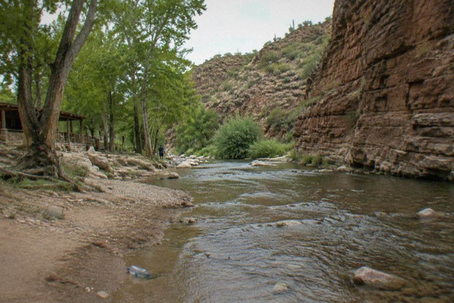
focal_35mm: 35
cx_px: 227
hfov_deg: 54.5
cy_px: 152
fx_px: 441
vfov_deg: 37.8
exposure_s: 1/1600
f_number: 4.5
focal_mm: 35
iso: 500
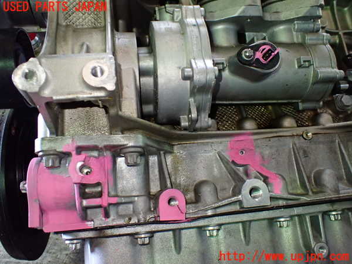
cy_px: 132
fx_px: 305
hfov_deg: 60.0
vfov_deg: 46.8
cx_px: 176
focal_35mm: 30
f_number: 2.3
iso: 800
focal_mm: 5.4
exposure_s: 1/100
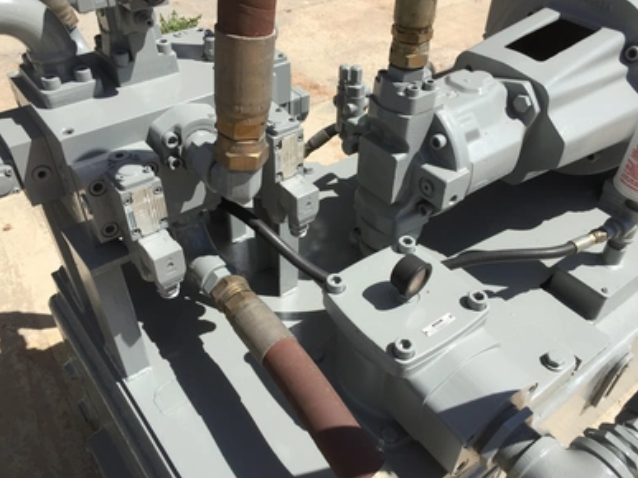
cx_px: 315
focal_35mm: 30
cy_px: 246
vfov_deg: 46.8
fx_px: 553
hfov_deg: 60.0
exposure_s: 1/1883
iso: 32
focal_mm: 4.15
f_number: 2.2
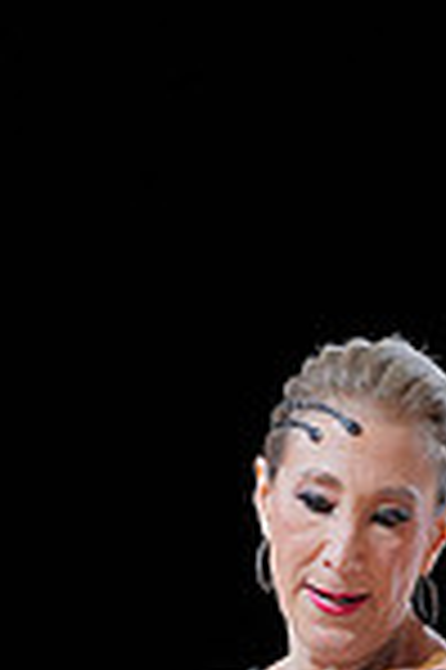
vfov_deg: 4.0
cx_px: 282
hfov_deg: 2.6
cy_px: 1223
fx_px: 9648
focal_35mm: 518
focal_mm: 133
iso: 500
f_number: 4
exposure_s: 1/400
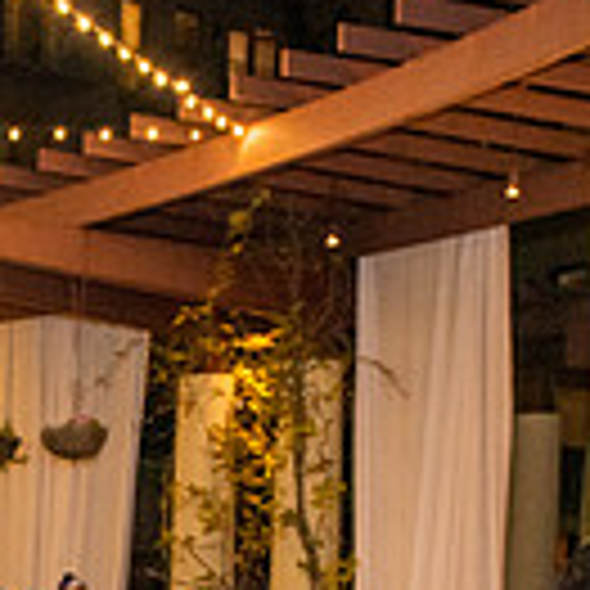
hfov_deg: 18.3
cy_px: 804
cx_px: -108
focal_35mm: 90
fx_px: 1735
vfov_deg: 17.8
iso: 1600
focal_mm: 24
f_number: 4
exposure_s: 1/160
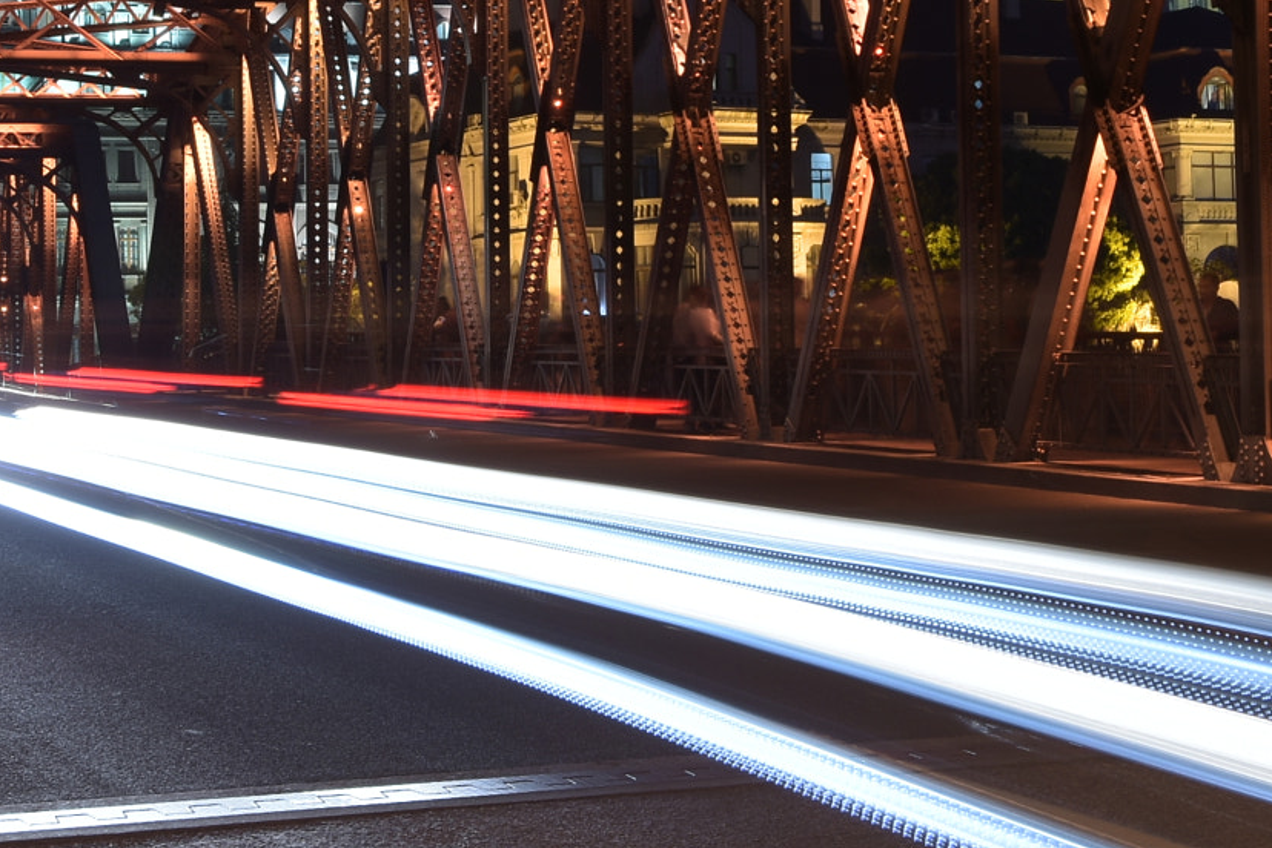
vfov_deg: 15.2
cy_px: 114
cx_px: 845
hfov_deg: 22.8
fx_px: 3144
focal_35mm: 89
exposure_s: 5
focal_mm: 24
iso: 100
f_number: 14
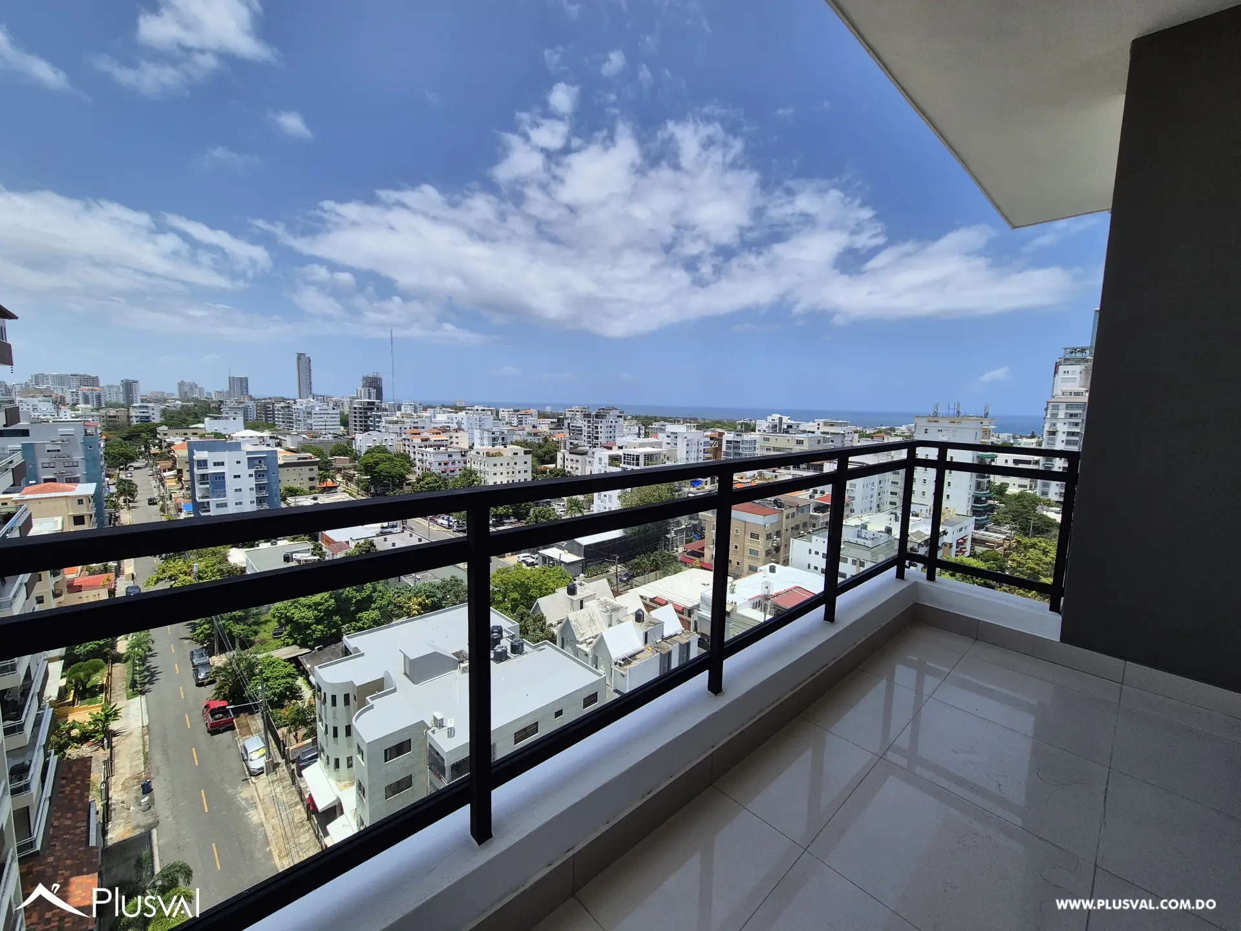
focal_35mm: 13
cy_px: 466
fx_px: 466
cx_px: 620
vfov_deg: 89.9
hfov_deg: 106.2
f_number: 2.2
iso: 50
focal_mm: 2.2
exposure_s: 1/2920
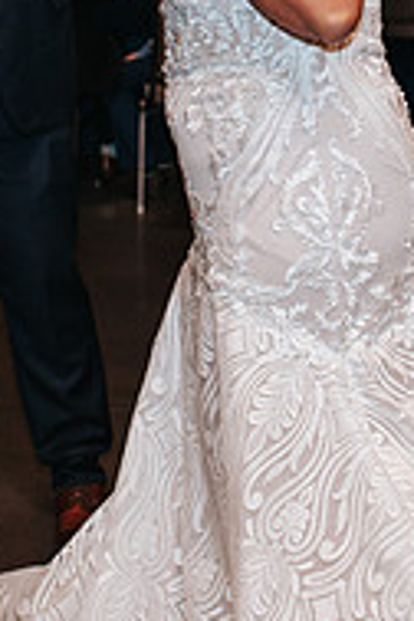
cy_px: 59
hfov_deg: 11.0
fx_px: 2156
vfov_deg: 16.2
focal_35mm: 125
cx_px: 266
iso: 1000
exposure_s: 1/200
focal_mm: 35
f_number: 2.8
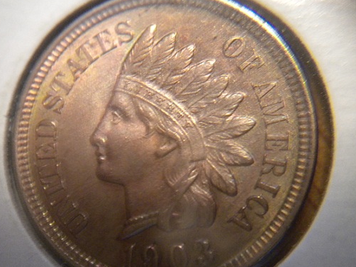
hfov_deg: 43.8
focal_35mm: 43
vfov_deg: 33.6
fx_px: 442
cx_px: 176
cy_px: 131
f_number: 3.5
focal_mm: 7.4
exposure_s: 1/13
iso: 400
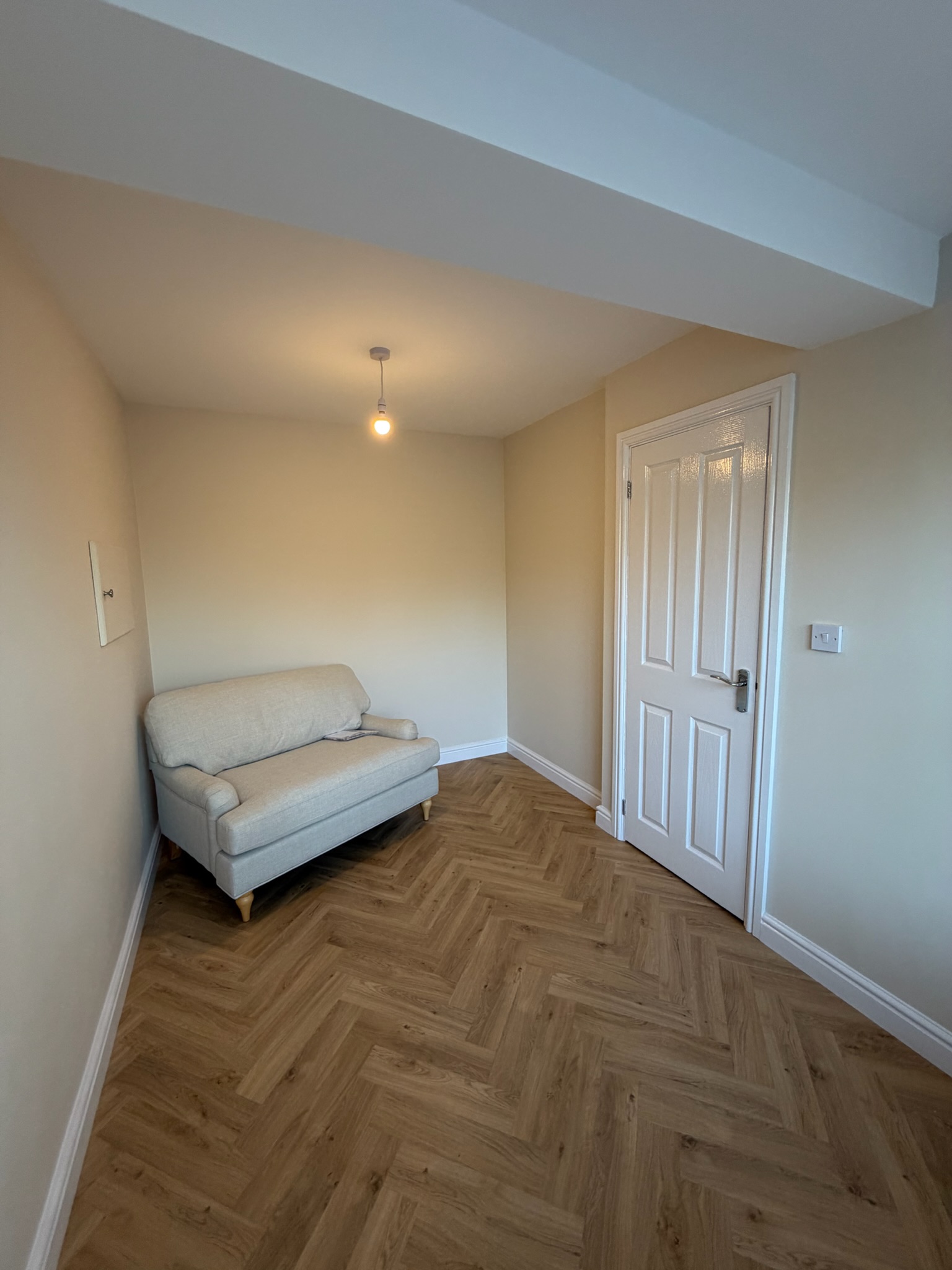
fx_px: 513
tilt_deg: -8.2
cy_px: 635
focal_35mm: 14
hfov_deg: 85.7
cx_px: 476
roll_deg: +2.1
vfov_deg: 102.1
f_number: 2.2
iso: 160
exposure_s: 1/100
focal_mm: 2.22
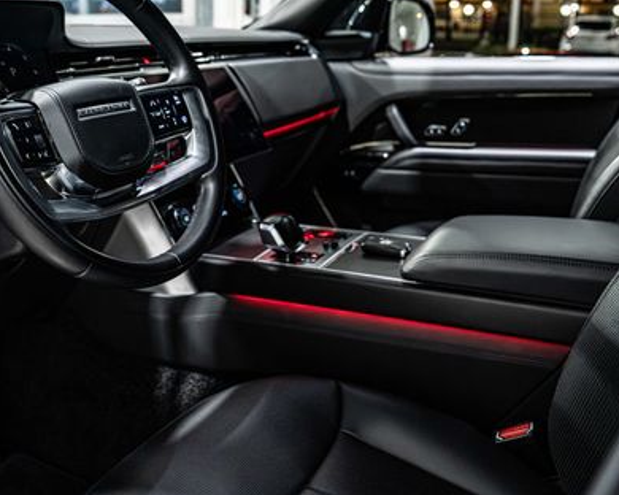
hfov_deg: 48.7
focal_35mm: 37
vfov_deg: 39.7
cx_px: 238
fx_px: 678
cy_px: 174
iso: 1600
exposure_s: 1/40
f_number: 3.5
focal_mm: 24
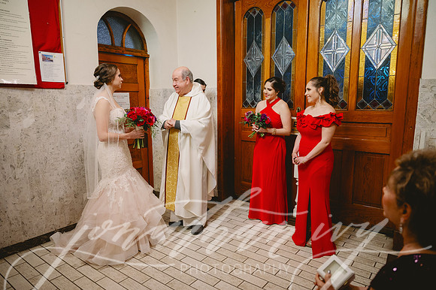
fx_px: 290
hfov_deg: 73.8
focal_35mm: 24
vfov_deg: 53.1
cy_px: 145
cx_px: 218
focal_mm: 24
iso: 2000
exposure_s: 1/320
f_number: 2.8
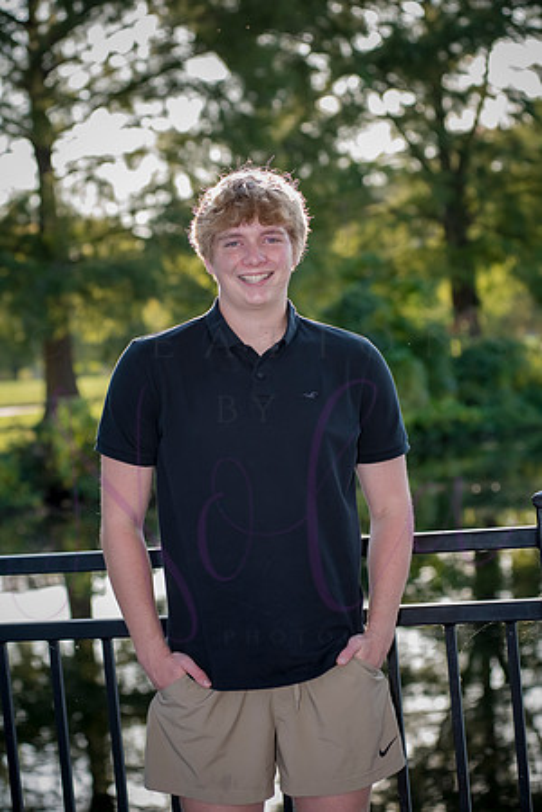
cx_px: 271
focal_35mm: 80
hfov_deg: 17.1
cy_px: 406
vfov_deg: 25.4
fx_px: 1807
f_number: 4.5
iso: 800
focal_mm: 80
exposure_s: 1/640
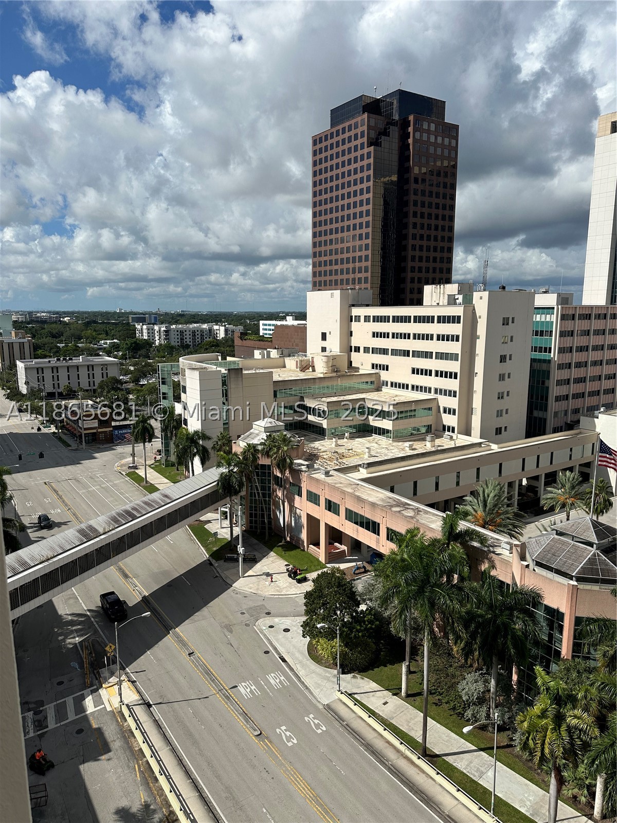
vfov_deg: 71.6
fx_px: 570
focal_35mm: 24
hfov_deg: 56.8
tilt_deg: -9.7
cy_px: 412
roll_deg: -1.5
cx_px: 308
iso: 80
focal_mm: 6.86
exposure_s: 1/9709
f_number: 1.78
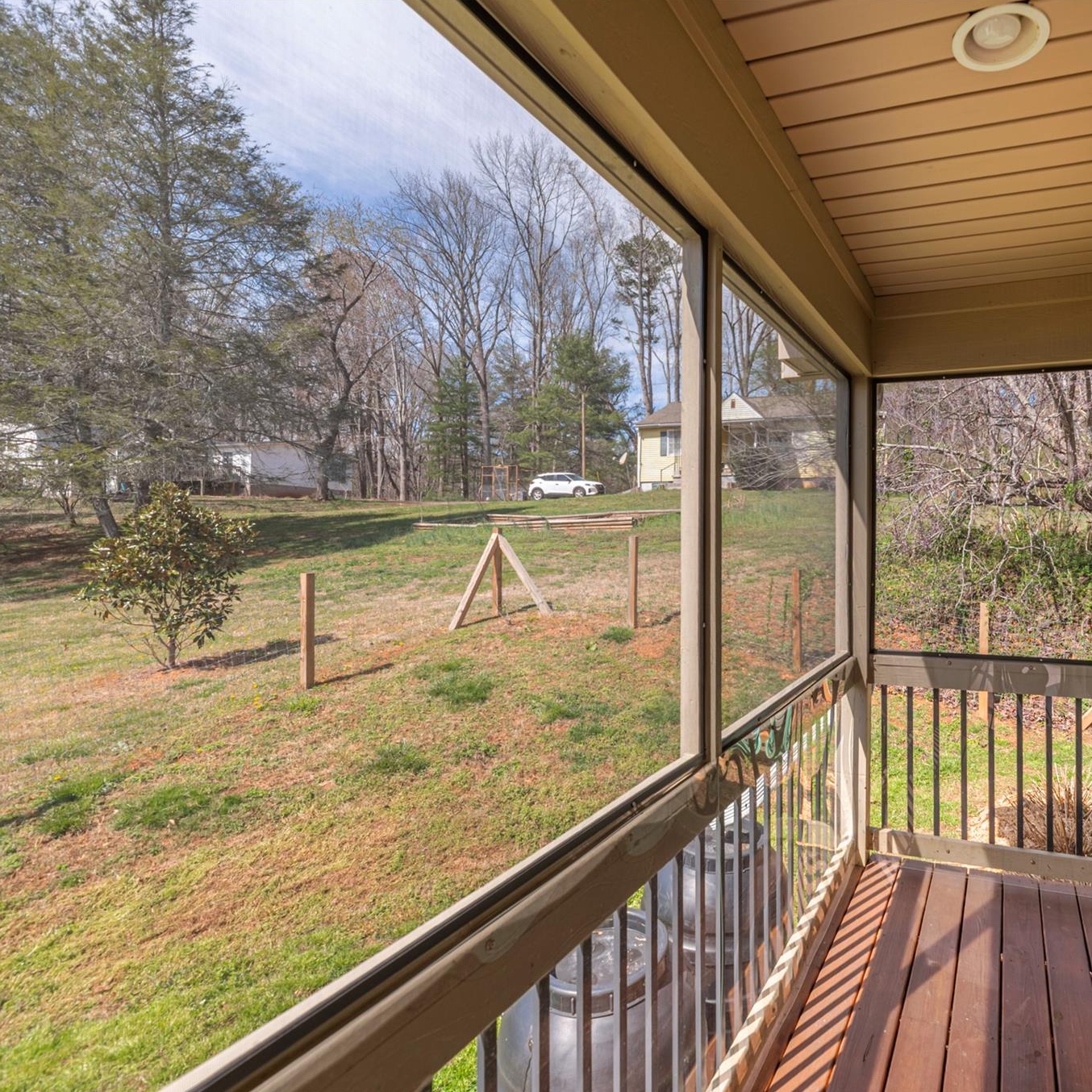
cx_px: 793
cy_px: 548
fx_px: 642
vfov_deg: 80.7
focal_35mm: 18
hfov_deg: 76.0
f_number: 7.1
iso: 320
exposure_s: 1/1250
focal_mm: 14
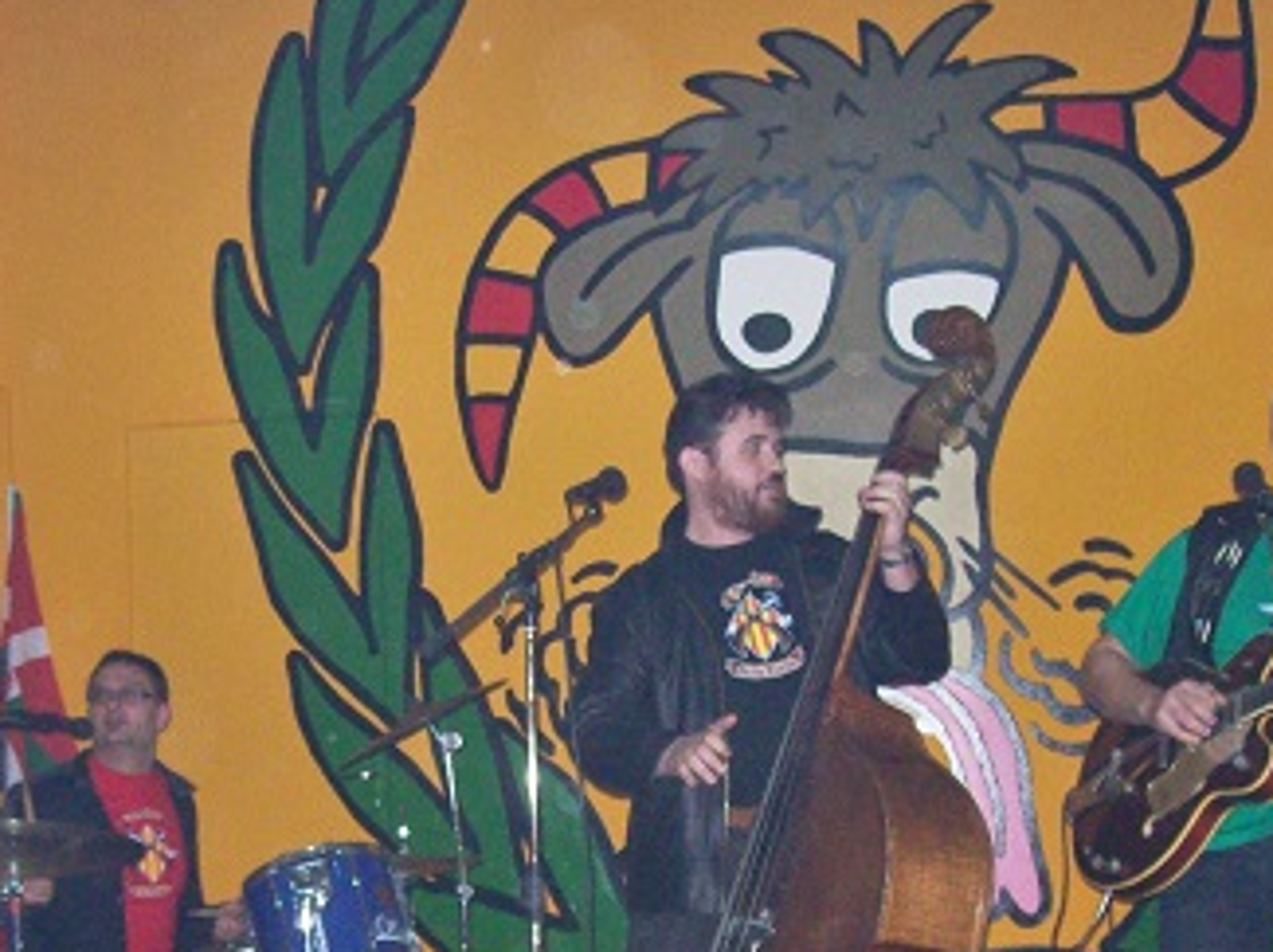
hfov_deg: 31.7
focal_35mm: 61
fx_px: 2241
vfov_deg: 23.6
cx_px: 638
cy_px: 780
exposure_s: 1/64
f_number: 2.7
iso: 200
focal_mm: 6
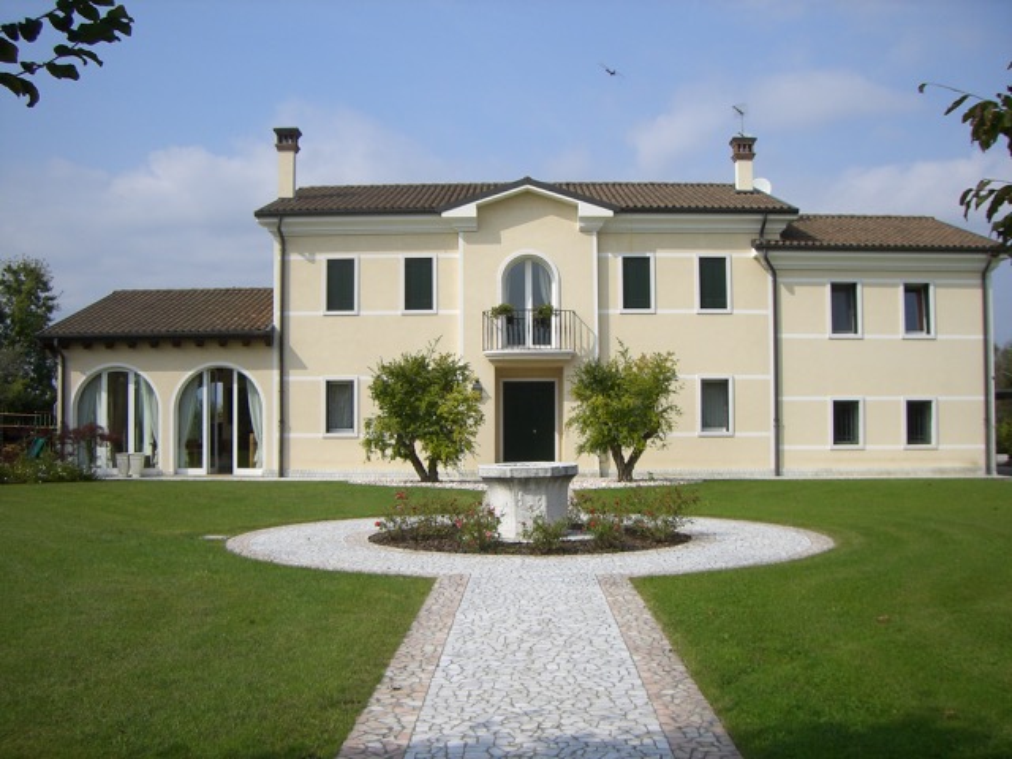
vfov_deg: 37.7
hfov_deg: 49.0
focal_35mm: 38
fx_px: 1111
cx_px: 506
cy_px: 380
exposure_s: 1/1000
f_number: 4.3
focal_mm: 6.2
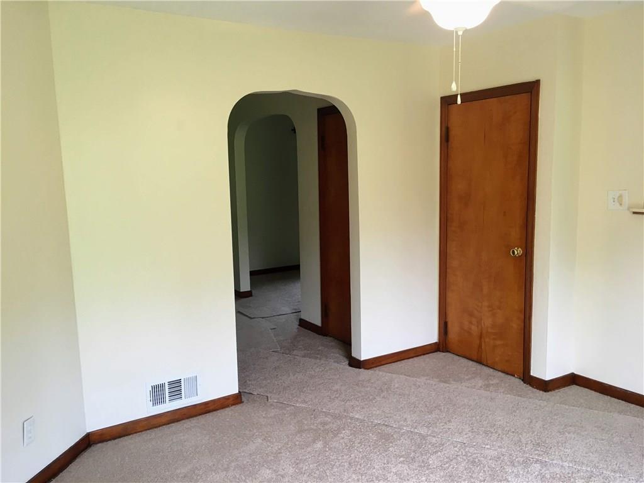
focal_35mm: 29
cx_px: 322
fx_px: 540
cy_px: 242
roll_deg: +0.7
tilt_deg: -6.3
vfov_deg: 48.2
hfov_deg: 61.7
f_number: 2.2
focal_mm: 4.15
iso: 32
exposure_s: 1/30
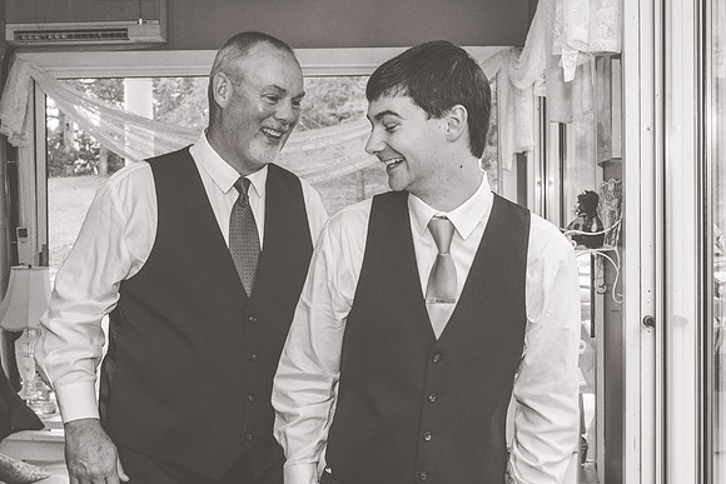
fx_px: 1089
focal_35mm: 54
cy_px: 242
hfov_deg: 36.9
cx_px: 363
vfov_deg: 25.1
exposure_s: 1/250
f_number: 10
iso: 1250
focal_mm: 36
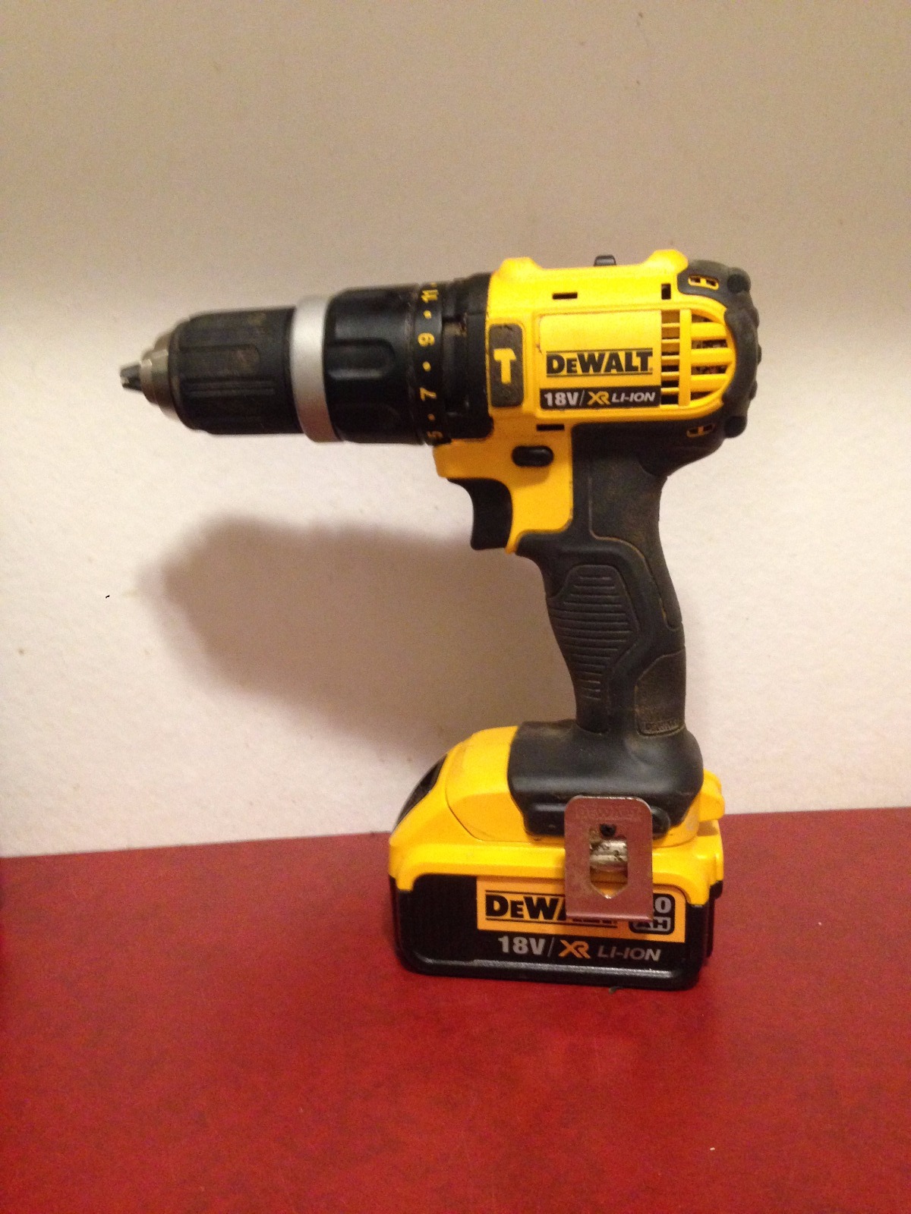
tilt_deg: -10.3
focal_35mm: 33
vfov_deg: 55.4
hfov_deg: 42.9
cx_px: 456
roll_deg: -0.5
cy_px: 607
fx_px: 1158
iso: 400
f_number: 2.4
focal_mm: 4.12
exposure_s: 1/20
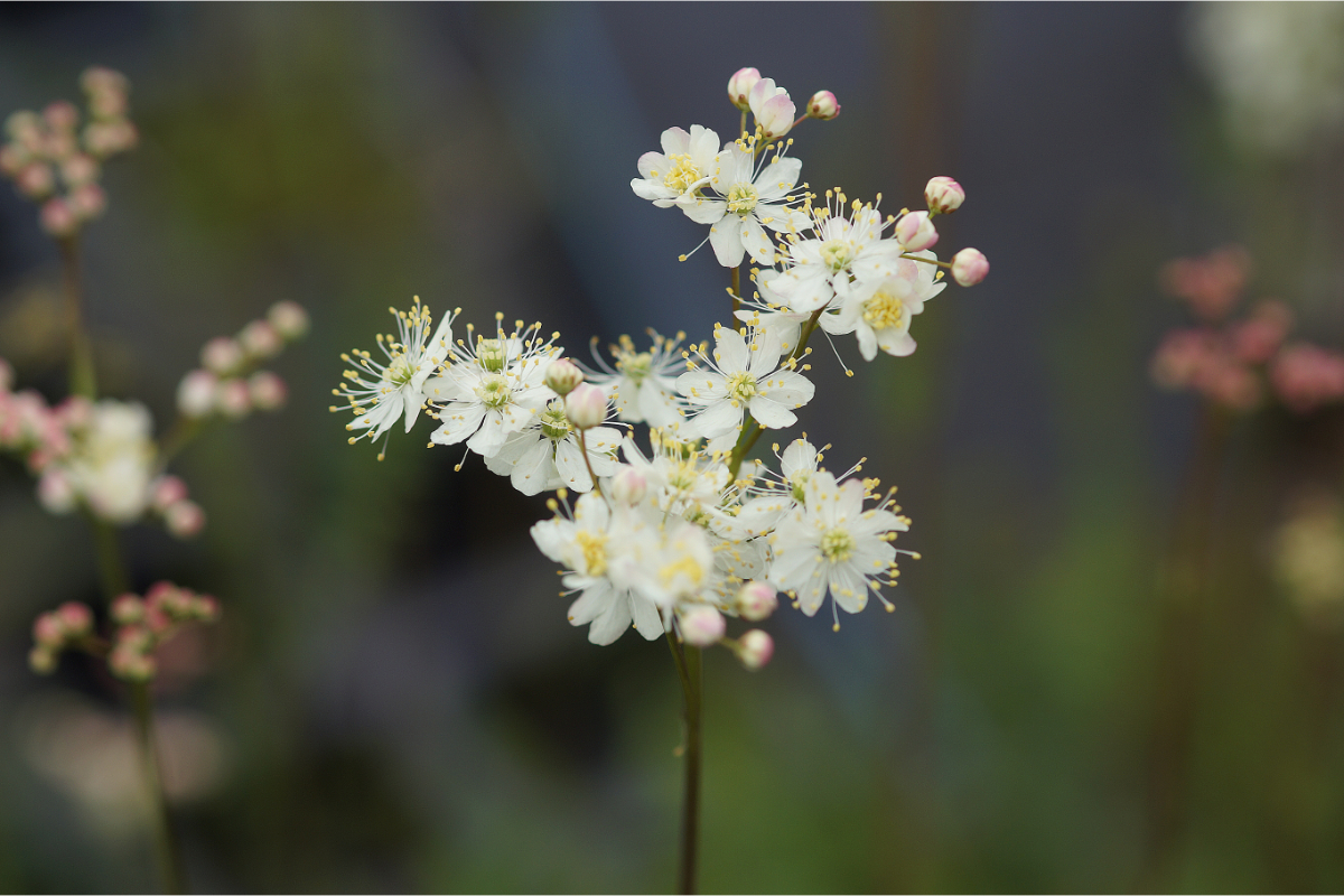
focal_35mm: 150
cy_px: 448
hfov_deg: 13.7
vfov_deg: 9.1
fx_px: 5600
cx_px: 672
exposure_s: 1/160
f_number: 4
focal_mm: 100
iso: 125
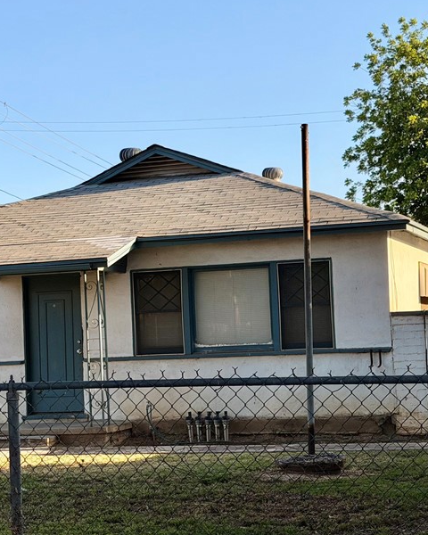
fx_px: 1267
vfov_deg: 23.8
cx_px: 189
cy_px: 281
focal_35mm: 80
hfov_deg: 19.2
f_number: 1.78
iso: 64
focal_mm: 6.76
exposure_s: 1/1931
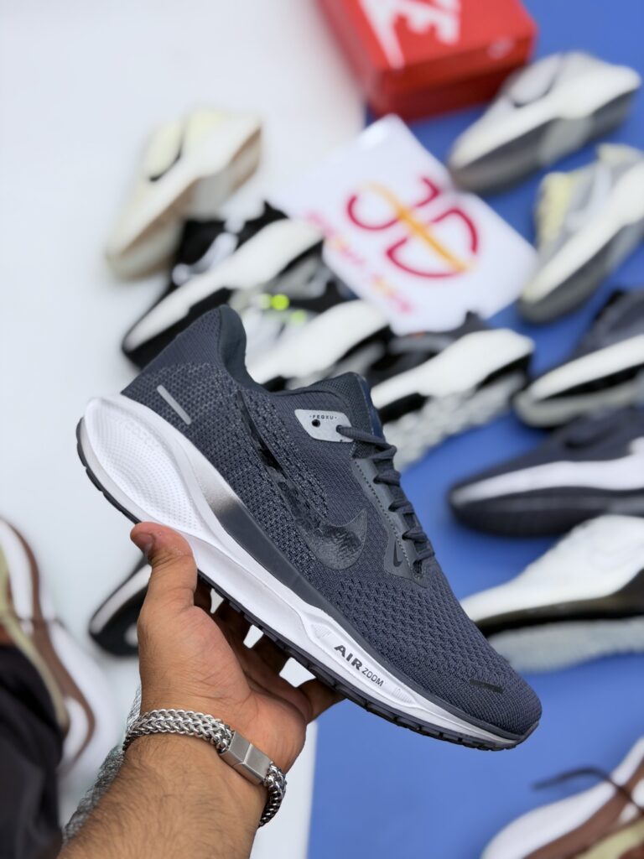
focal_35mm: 48
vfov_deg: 39.7
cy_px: 430
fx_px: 1191
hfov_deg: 30.3
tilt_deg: -56.5
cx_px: 322
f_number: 1.78
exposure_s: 1/324
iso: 64
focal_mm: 6.76
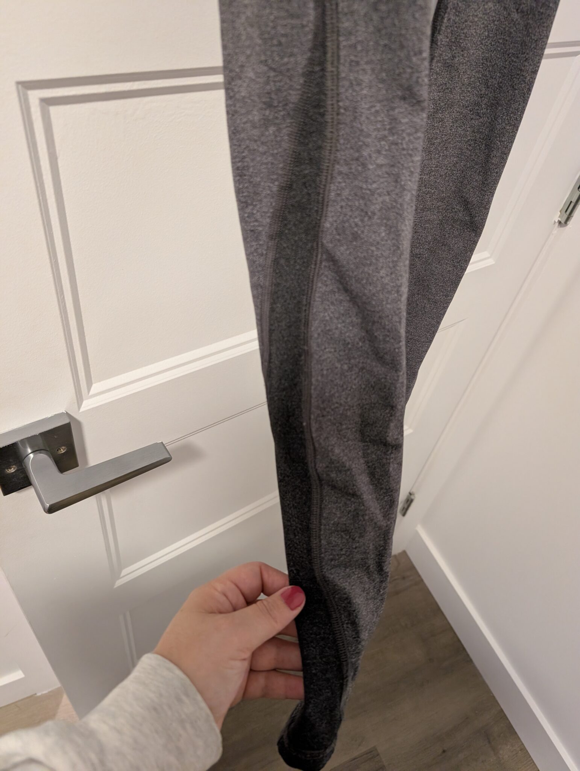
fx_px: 535
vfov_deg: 71.5
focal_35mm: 24
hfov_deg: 56.9
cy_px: 386
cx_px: 290
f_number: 1.68
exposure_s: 1/120
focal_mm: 6.9
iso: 1400
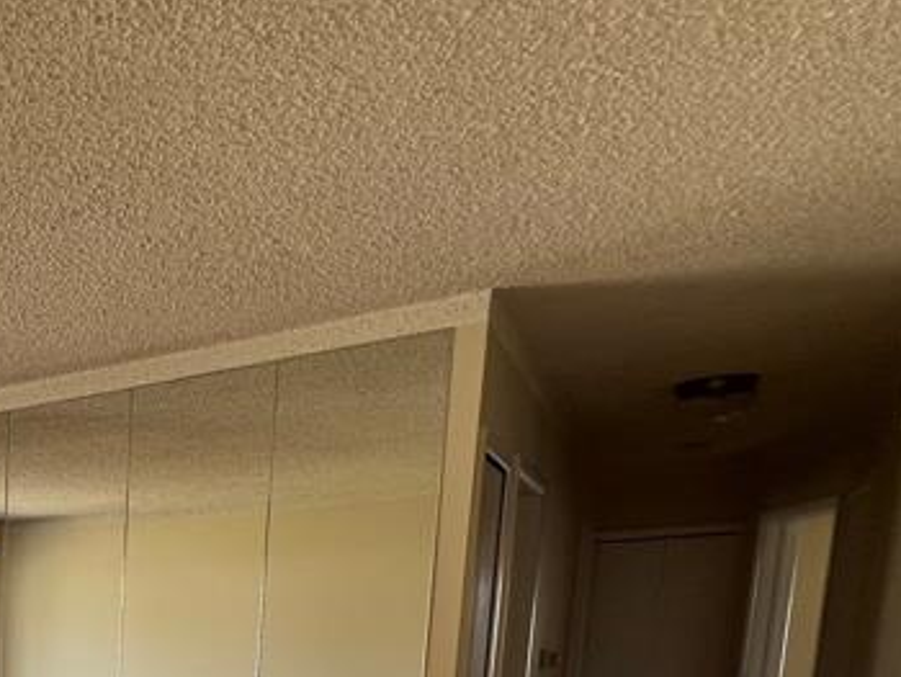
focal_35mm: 38
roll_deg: +1.7
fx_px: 990
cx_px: -324
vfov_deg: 31.3
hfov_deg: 32.9
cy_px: 824
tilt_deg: -9.2
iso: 32
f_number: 1.8
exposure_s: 1/99
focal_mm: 1.57
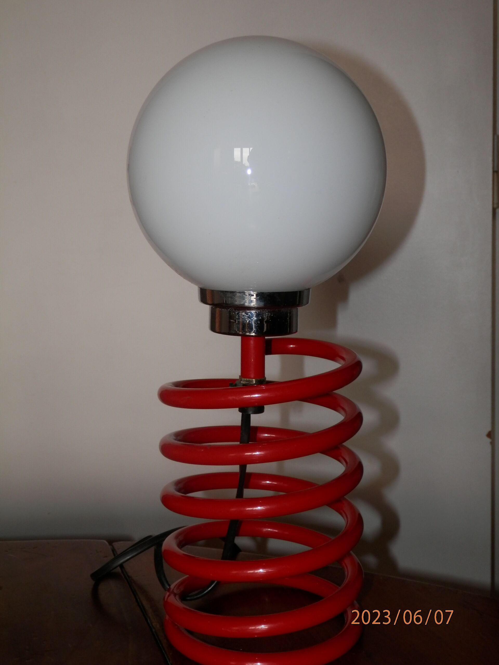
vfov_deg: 46.8
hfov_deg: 36.0
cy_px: 332
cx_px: 250
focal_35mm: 40
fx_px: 769
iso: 100
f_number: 3.7
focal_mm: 7.3
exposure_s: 1/40
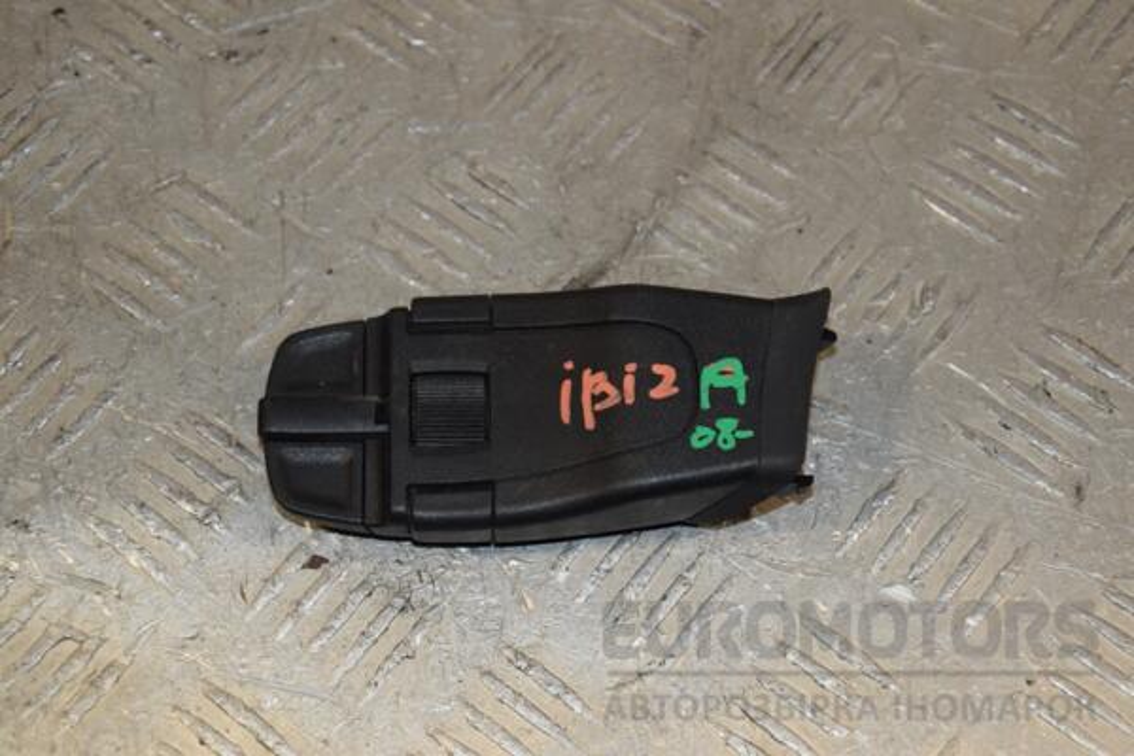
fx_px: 2929
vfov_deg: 14.7
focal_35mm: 93
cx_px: 567
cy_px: 378
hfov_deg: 21.9
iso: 800
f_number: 6.3
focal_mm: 62
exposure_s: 1/200
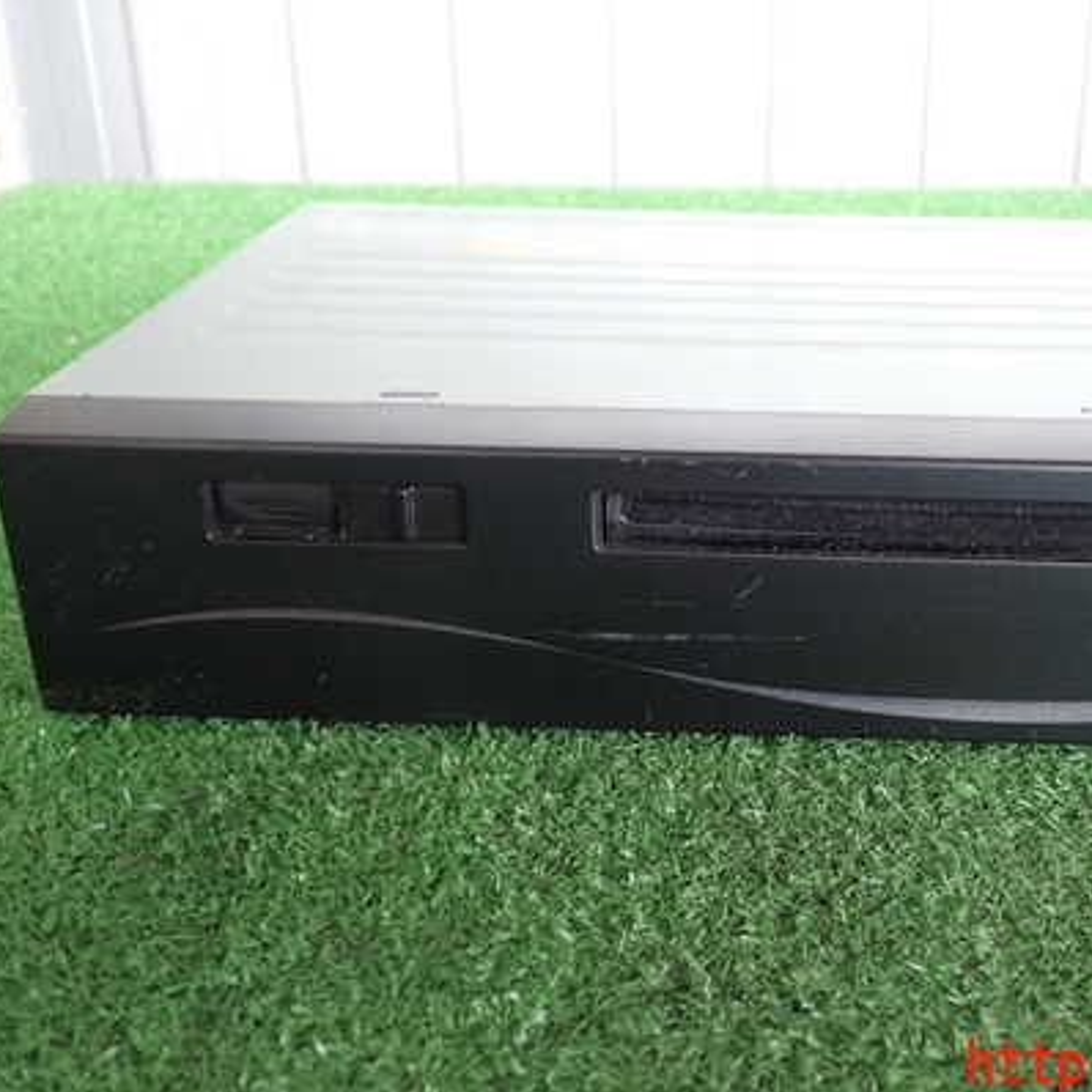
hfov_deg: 41.1
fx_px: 1428
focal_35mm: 40
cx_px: 763
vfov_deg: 41.8
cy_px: 483
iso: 200
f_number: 2.3
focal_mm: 5.4
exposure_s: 1/50
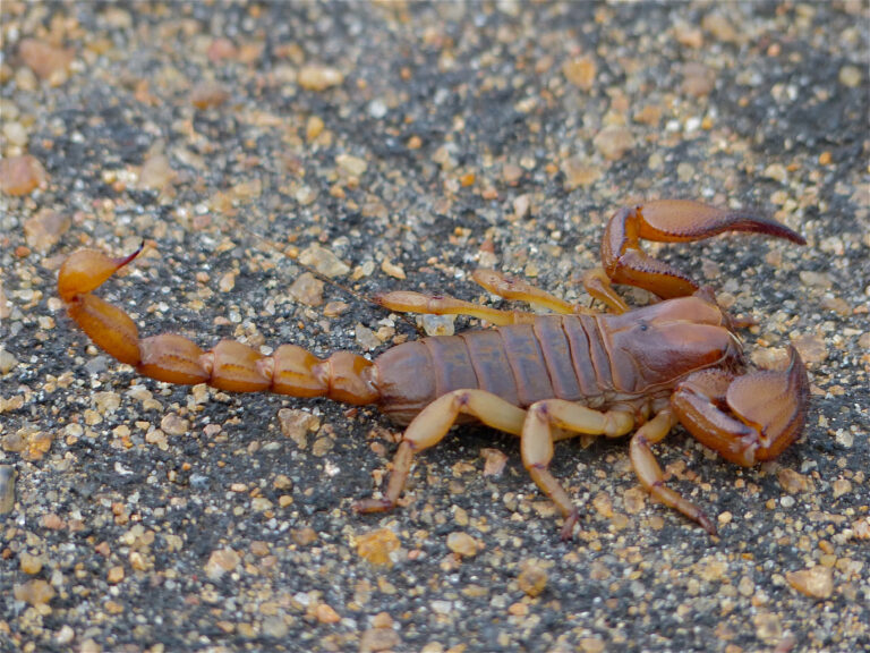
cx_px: 435
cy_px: 326
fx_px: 14577
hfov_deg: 3.4
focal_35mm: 580
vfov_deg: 2.6
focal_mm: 104.4
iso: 200
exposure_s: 1/400
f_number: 2.8
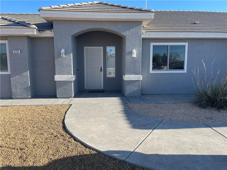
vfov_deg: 53.1
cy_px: 85
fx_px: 170
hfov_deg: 67.3
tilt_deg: -7.5
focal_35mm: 26
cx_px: 114
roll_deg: -0.1
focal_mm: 4.2
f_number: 1.6
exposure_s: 1/1667
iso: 32
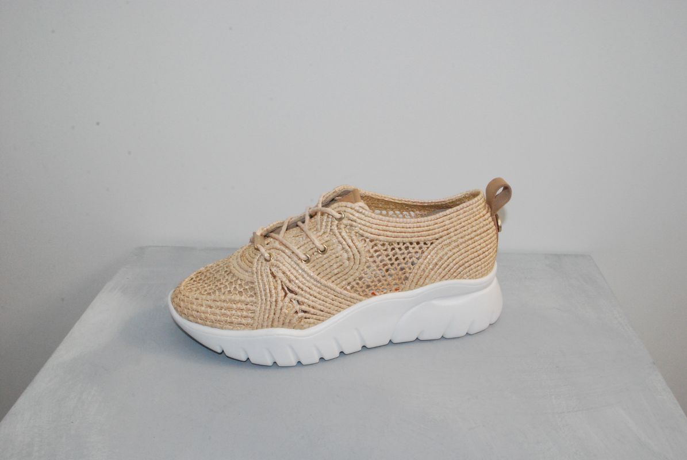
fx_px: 631
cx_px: 344
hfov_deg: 57.2
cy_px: 230
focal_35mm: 33
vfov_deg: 40.1
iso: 1600
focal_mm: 22
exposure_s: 1/200
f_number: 22
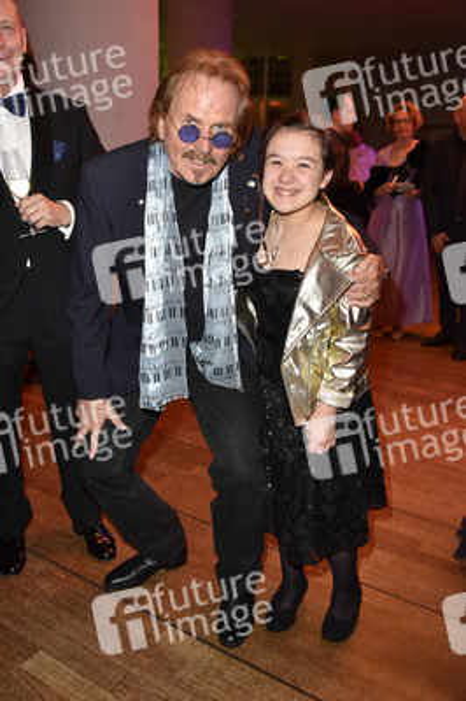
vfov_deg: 58.8
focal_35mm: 32
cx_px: 233
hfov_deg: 41.0
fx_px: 622
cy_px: 350
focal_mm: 32
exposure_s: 1/40
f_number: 4.5
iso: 1600
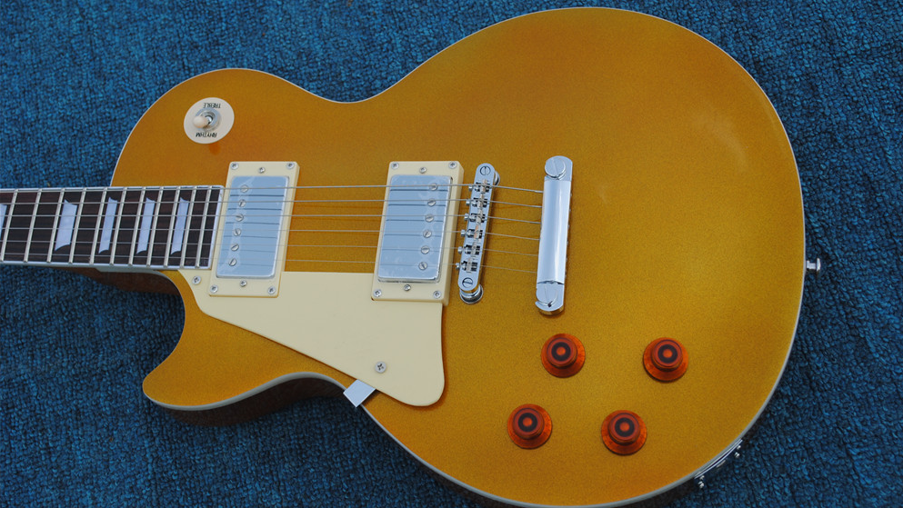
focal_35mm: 57
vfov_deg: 21.1
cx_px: 454
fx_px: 1365
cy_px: 268
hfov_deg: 36.6
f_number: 7.1
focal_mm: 36
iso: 100
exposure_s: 1/160
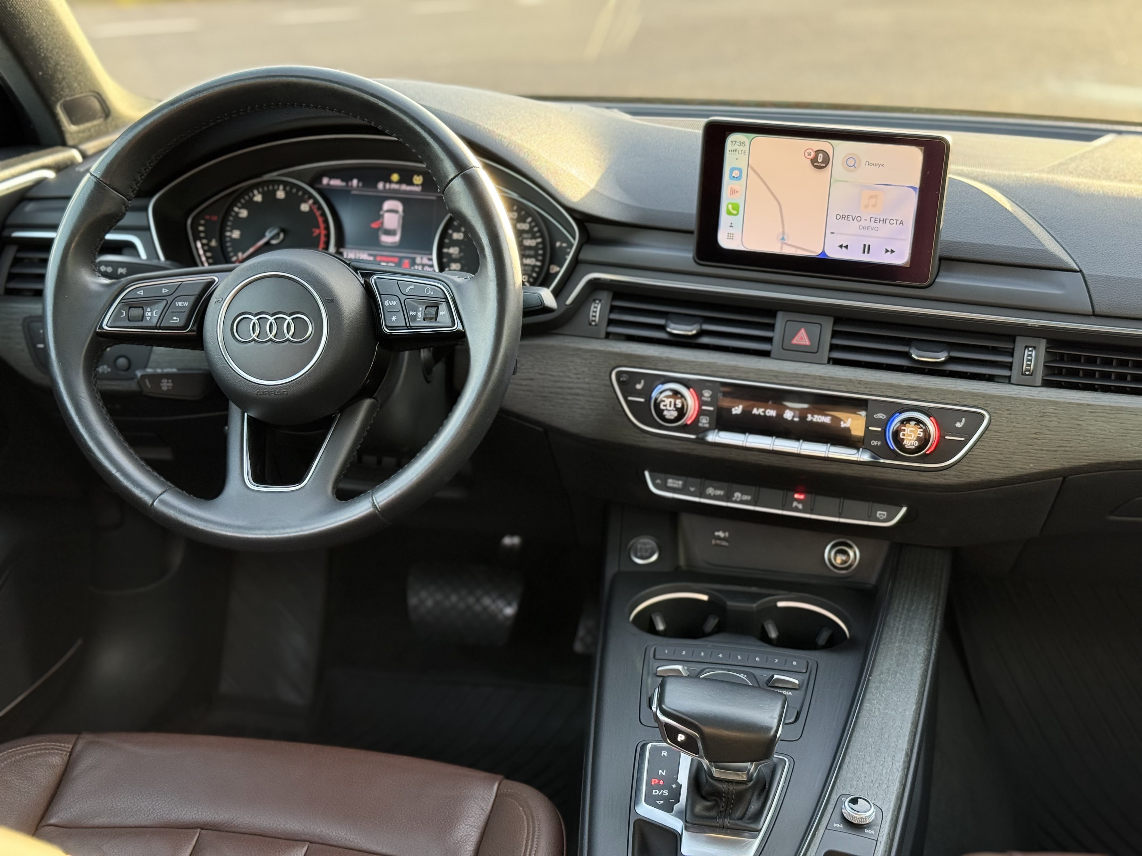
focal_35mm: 48
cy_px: 428
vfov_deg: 30.3
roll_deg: -0.8
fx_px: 1584
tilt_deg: -18.1
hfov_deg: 39.7
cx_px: 571
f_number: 1.78
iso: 100
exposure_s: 1/89
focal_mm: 6.76
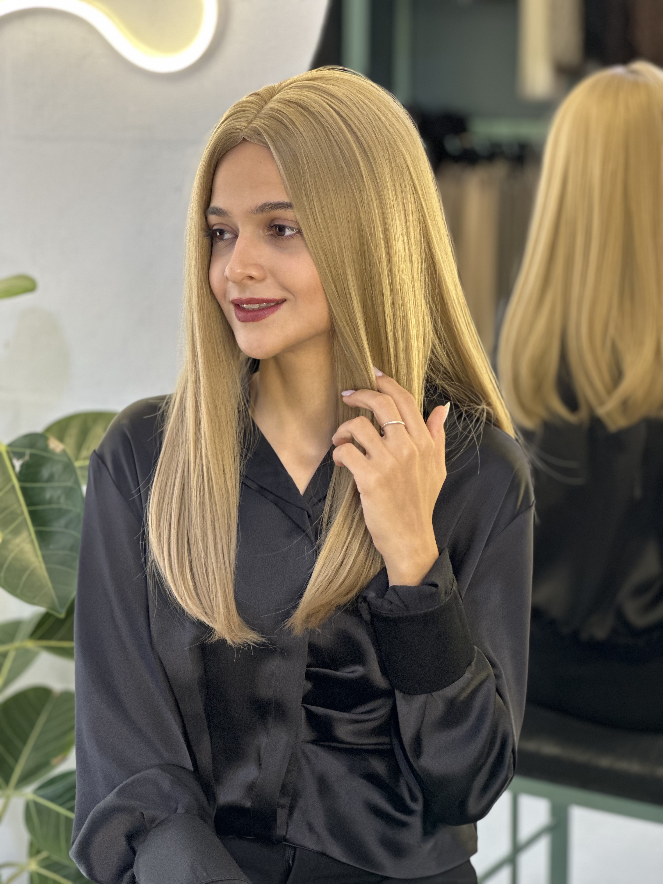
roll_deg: -0.5
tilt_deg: -9.7
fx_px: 1966
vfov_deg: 25.3
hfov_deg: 19.1
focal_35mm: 77
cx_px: 332
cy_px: 442
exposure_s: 1/33
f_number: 2.8
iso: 125
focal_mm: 9
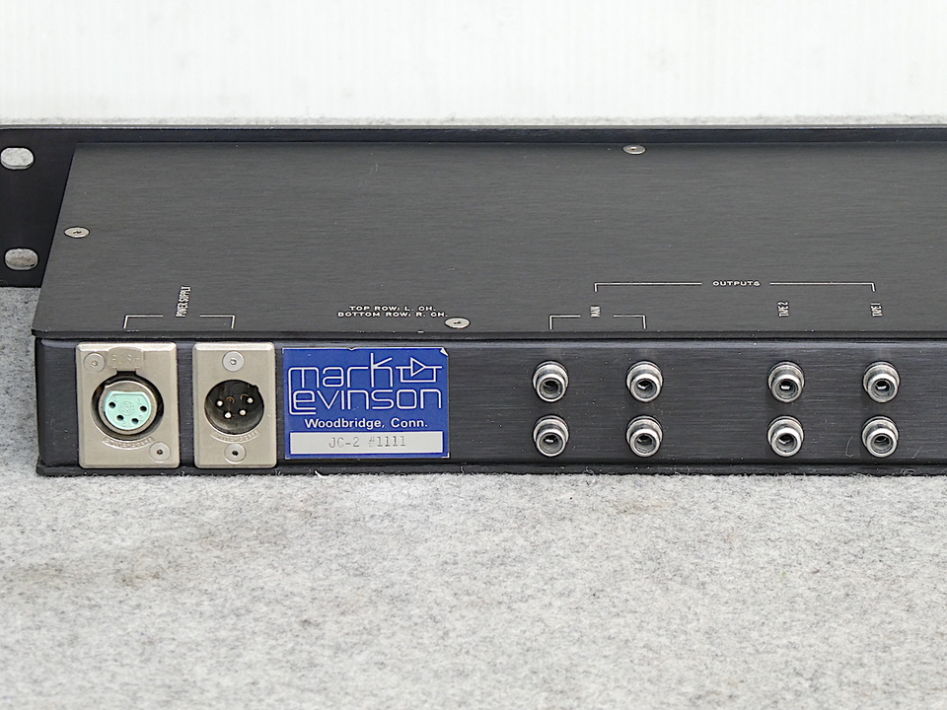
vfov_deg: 8.0
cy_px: 355
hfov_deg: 10.7
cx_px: 474
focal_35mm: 185
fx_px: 5061
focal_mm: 33.2
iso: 200
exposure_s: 1/8
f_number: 5.6
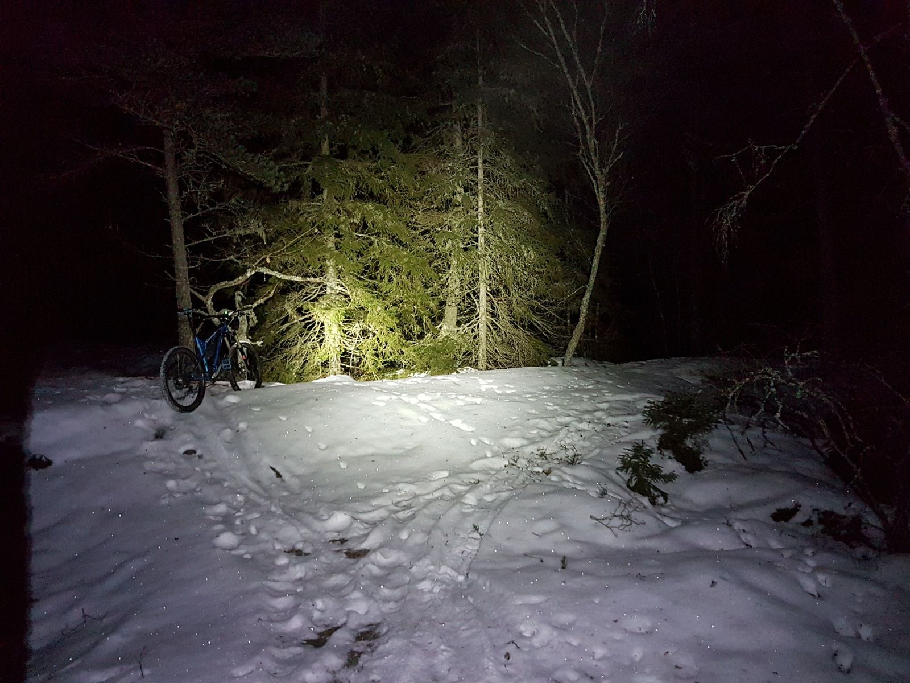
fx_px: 683
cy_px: 342
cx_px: 455
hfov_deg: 67.3
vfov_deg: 53.1
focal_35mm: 26
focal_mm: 4.2
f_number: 1.7
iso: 320
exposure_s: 1/10
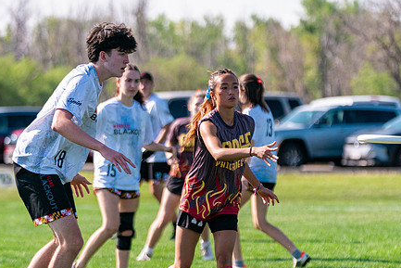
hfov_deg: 10.1
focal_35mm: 203
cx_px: 221
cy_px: 174
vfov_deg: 6.8
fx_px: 2262
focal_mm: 124
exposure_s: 1/12800
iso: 1000
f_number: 2.8
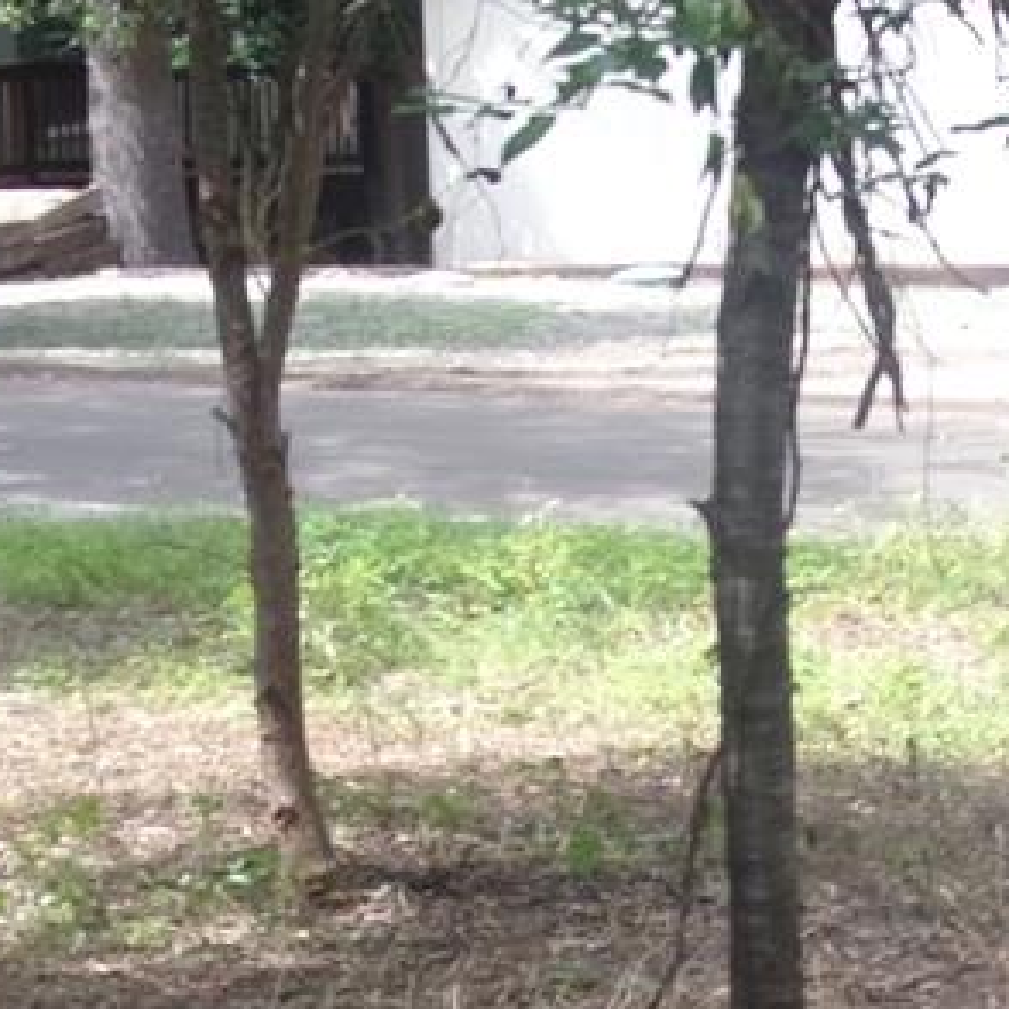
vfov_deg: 8.8
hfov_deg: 8.9
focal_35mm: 197
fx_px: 6497
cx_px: 556
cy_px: 1181
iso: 80
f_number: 4.5
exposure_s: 1/85
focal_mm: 11.5
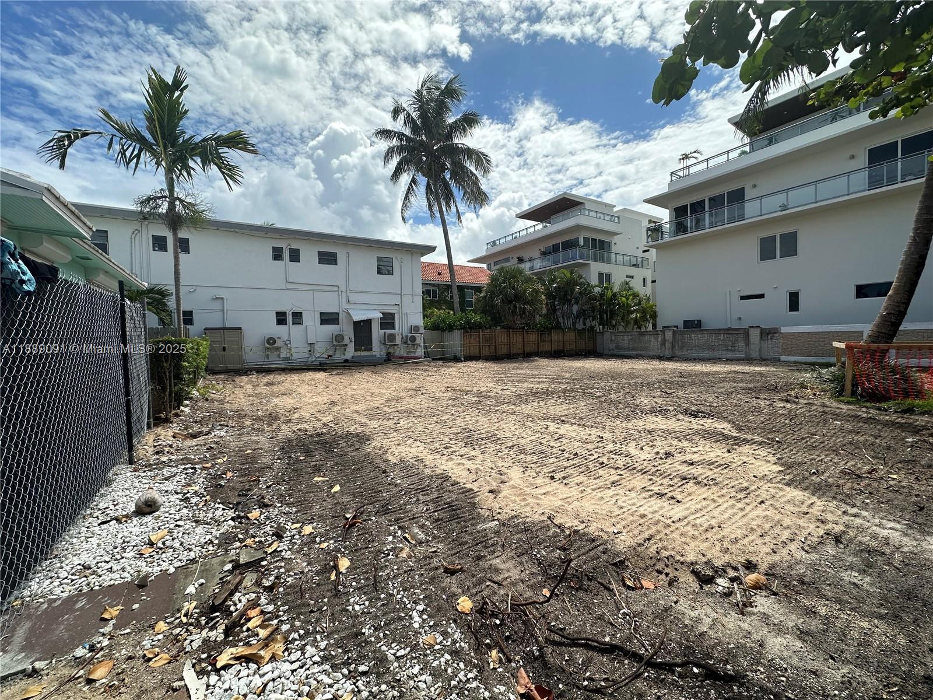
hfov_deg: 102.1
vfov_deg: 85.7
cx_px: 466
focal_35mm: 14
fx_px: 377
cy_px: 350
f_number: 2.2
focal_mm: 2.22
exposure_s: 1/2451
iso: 50
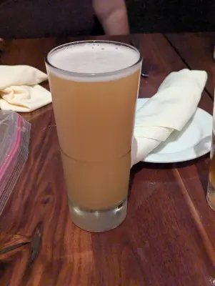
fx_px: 397
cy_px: 143
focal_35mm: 48
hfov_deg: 30.3
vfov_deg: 39.6
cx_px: 108
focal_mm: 6.81
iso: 2491
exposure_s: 1/120
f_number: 1.85
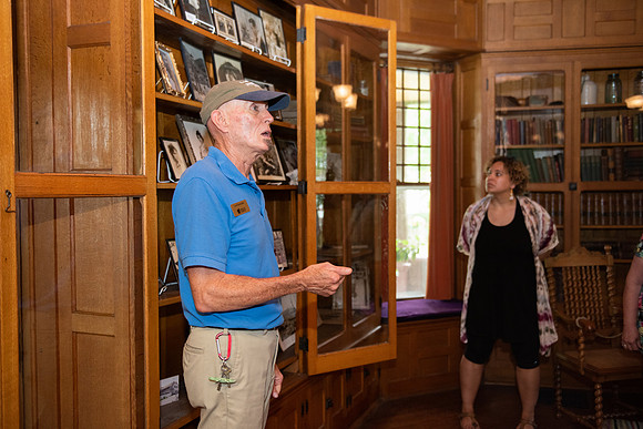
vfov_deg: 38.2
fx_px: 620
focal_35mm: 35
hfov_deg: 54.8
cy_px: 214
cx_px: 322
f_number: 2.8
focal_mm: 34
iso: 1250
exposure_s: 1/200
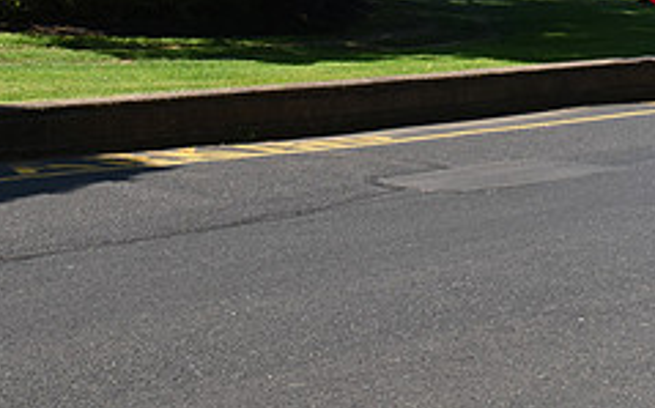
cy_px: 40
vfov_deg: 14.5
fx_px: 1588
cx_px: 773
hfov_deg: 21.7
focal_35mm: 89
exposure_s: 1/250
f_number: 8
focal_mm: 24
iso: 400
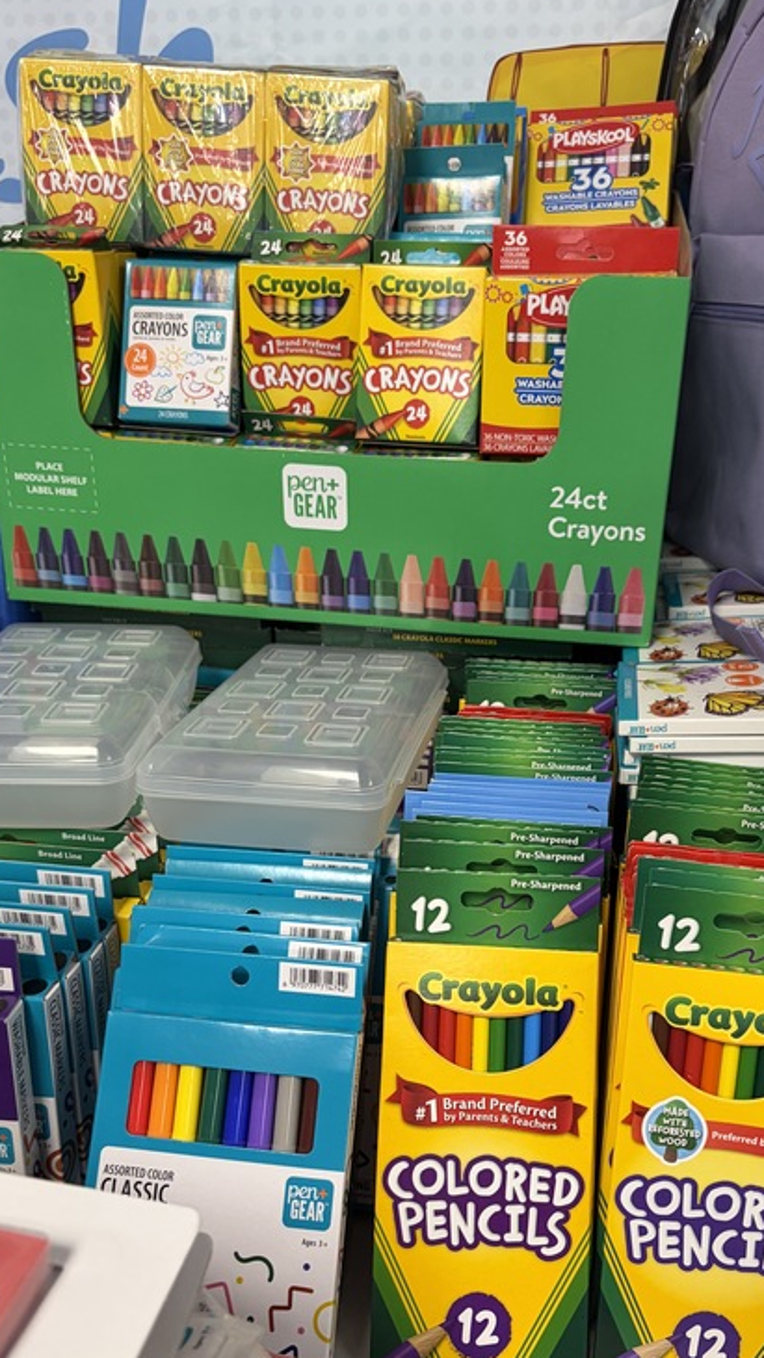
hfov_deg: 37.7
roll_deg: +1.3
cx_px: 444
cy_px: 719
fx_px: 1117
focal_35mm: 31
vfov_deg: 62.6
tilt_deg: -21.6
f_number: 1.6
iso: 100
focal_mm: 5.96
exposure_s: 1/60
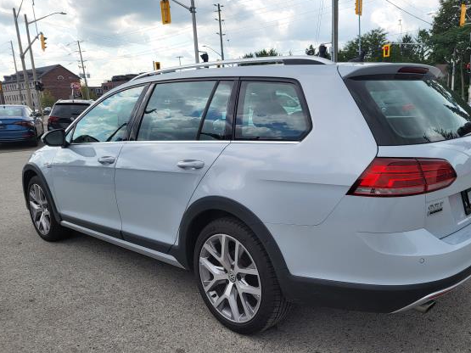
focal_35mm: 30
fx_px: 408
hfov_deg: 59.8
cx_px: 266
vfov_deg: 46.7
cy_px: 198
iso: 40
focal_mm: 5.4
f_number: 1.8
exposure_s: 1/1641
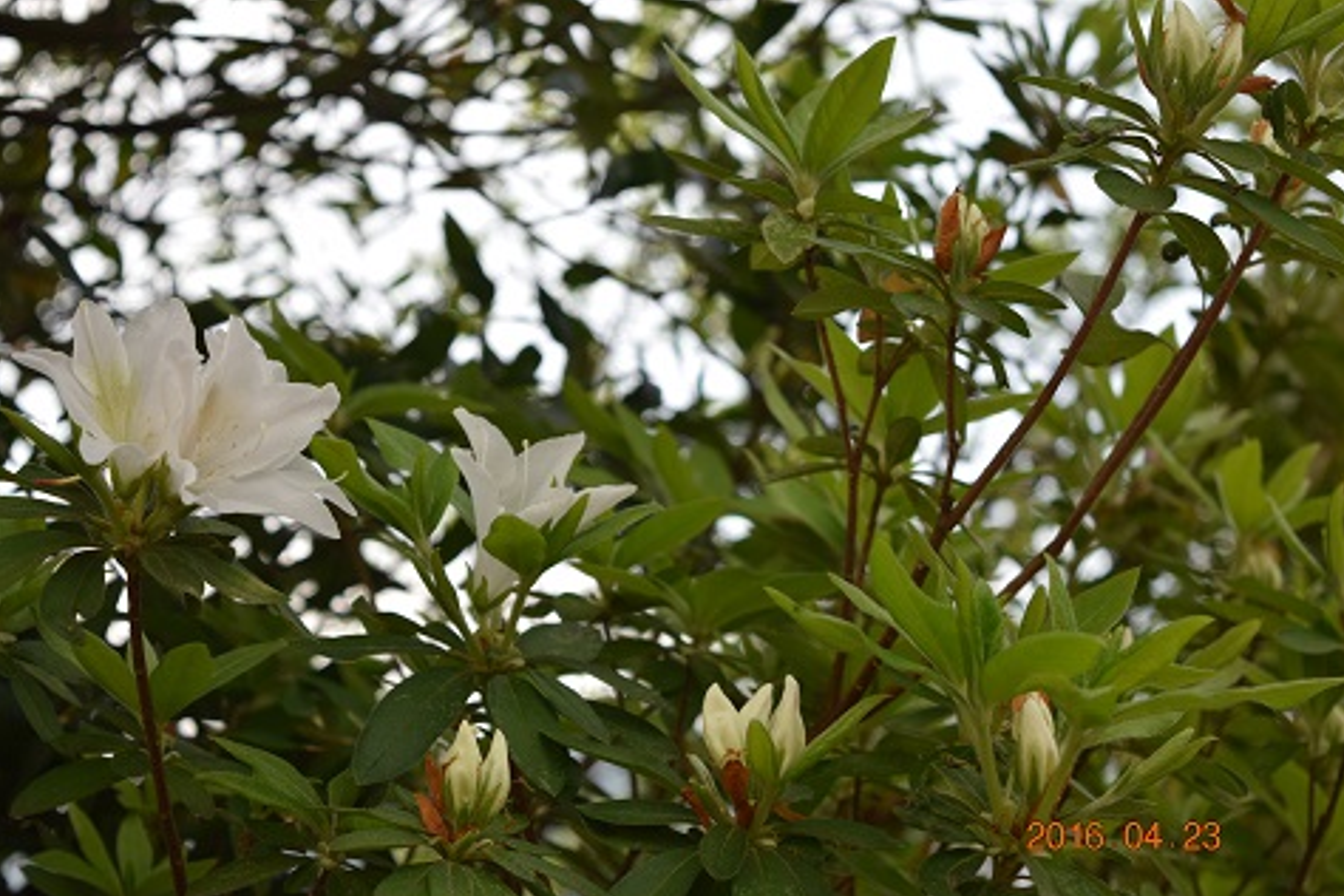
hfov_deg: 25.7
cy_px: 451
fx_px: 2949
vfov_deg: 17.3
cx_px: 669
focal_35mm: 79
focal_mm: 52
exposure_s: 1/125
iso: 400
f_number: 5.6
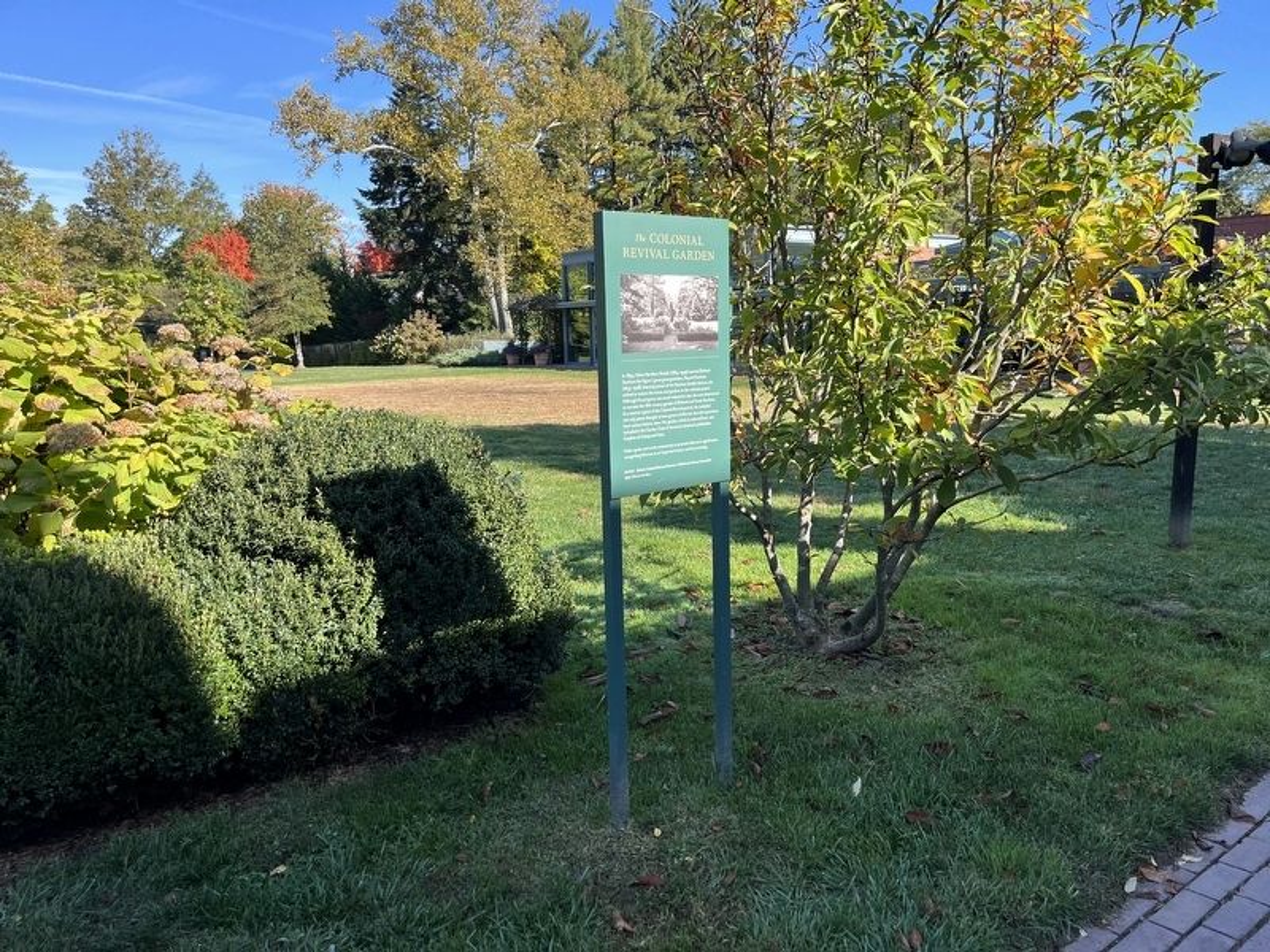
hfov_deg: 67.3
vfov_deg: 53.1
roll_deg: +1.1
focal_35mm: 26
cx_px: 635
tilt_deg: -5.4
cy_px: 476
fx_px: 954
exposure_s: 1/992
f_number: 1.6
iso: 50
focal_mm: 5.1
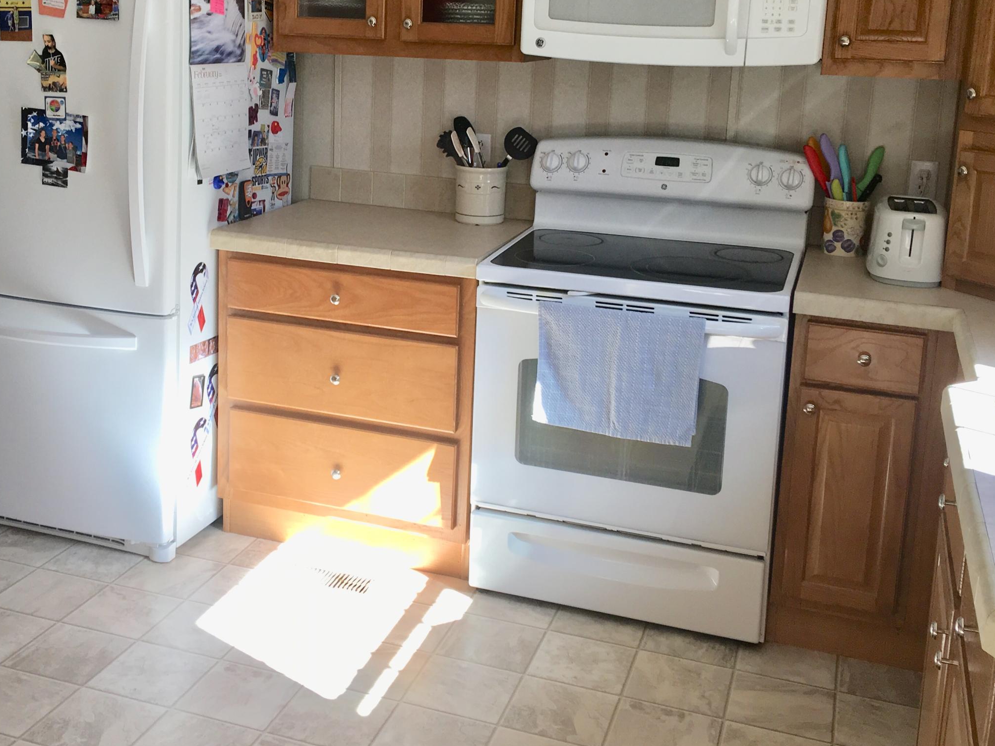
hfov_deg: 43.6
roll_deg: -1.7
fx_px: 1236
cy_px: 258
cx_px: 401
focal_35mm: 43
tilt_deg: -9.1
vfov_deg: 33.3
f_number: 2.2
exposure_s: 1/60
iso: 32
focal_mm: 4.15
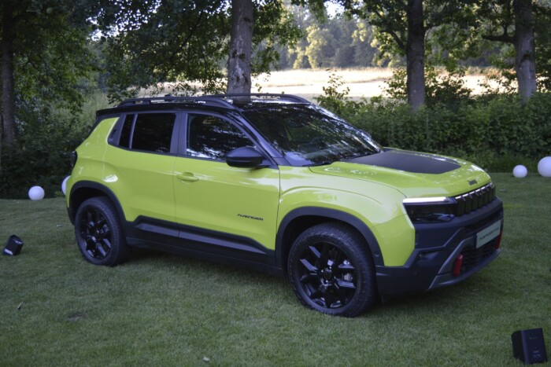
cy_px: 184
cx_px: 276
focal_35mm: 42
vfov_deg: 31.9
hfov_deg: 46.4
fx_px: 643
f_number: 4.2
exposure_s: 1/500
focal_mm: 28
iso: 1000
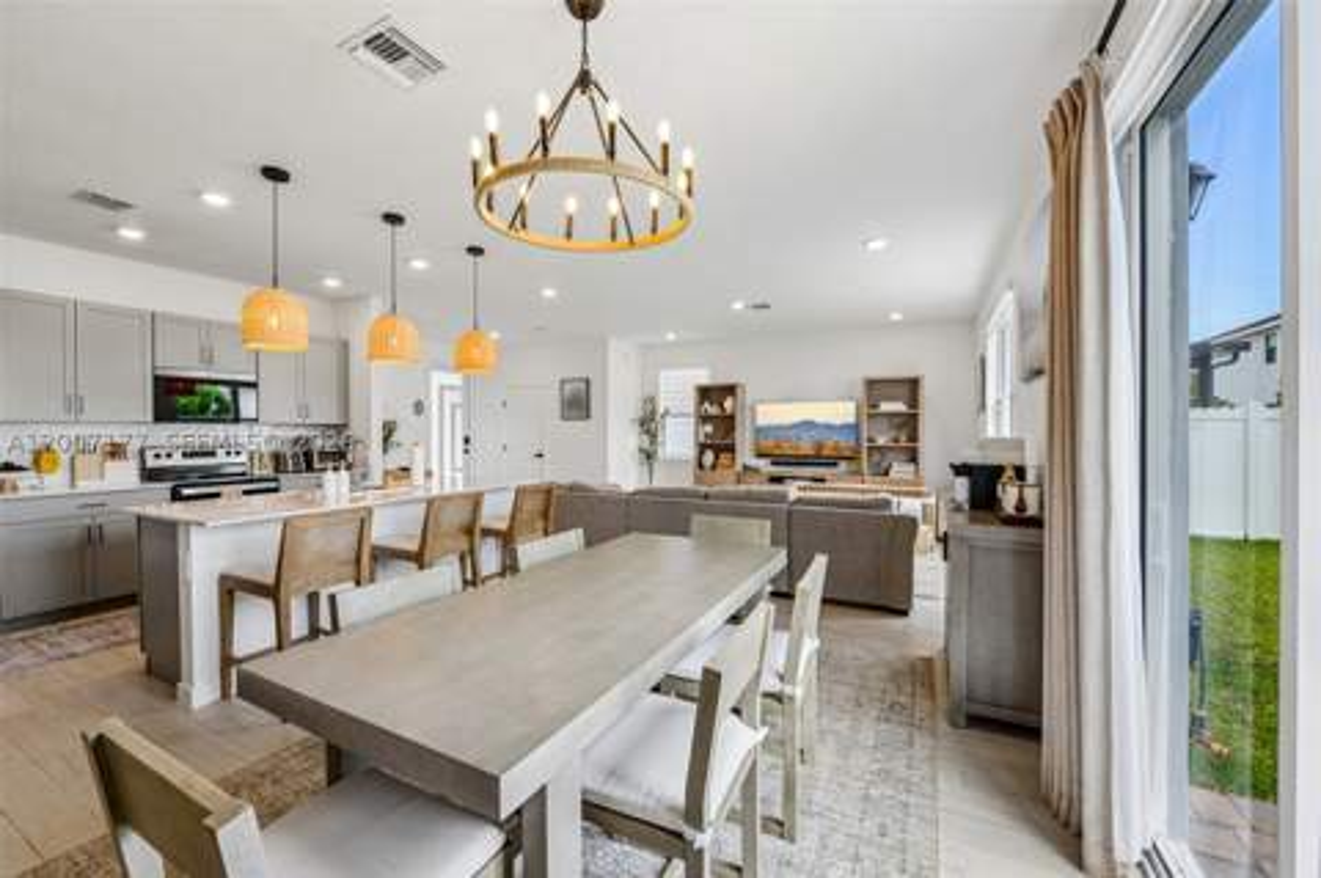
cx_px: 660
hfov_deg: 104.3
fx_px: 513
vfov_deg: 81.1
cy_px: 439
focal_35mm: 14
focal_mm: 14
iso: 200
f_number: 9
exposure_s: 1/30
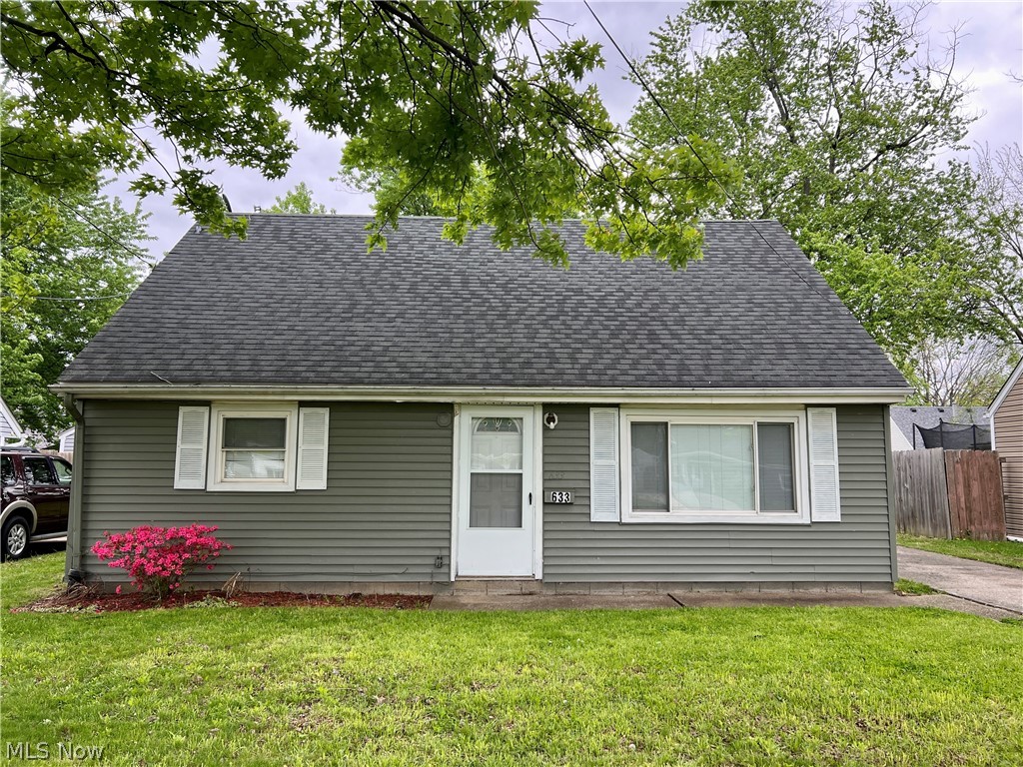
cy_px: 384
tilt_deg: +4.9
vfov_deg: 53.1
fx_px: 768
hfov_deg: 67.3
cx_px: 512
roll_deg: +0.0
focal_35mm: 26
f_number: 1.5
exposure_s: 1/418
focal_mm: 5.7
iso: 50
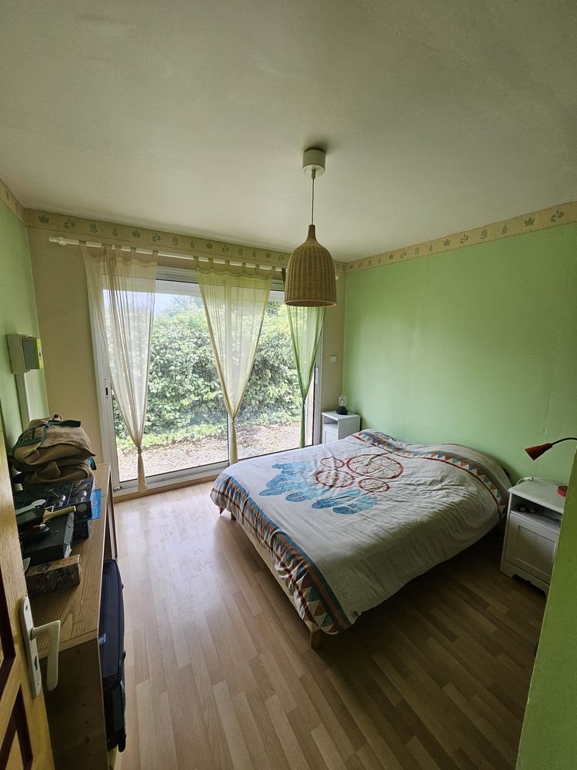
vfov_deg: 106.2
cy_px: 385
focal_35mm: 13
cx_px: 288
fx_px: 289
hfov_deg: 89.9
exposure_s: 1/100
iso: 40
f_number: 2.2
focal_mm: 1.7
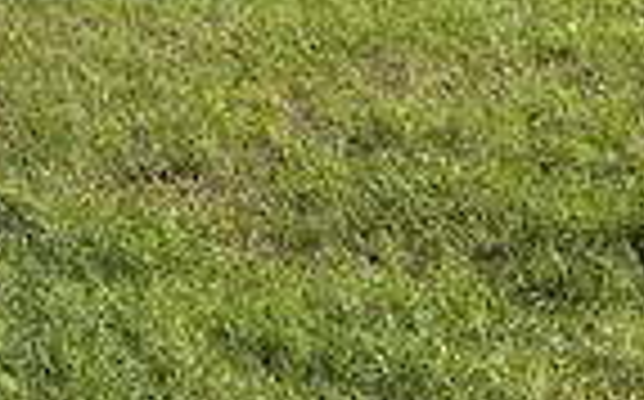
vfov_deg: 14.4
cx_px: 50
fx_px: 1560
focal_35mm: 89
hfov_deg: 22.7
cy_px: 7
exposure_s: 1/3279
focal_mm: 6.76
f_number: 1.78
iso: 80
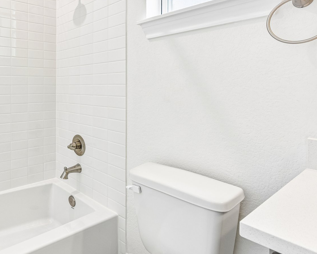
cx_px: 52
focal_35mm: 24
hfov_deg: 62.7
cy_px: 90
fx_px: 225
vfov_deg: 57.8
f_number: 8
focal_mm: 14
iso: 110
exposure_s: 1/15
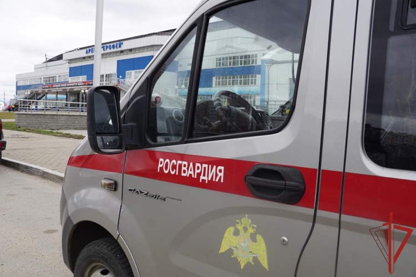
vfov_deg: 43.6
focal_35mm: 30
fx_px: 347
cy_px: 138
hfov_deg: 61.9
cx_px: 208
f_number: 8
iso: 100
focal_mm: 20
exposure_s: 1/125
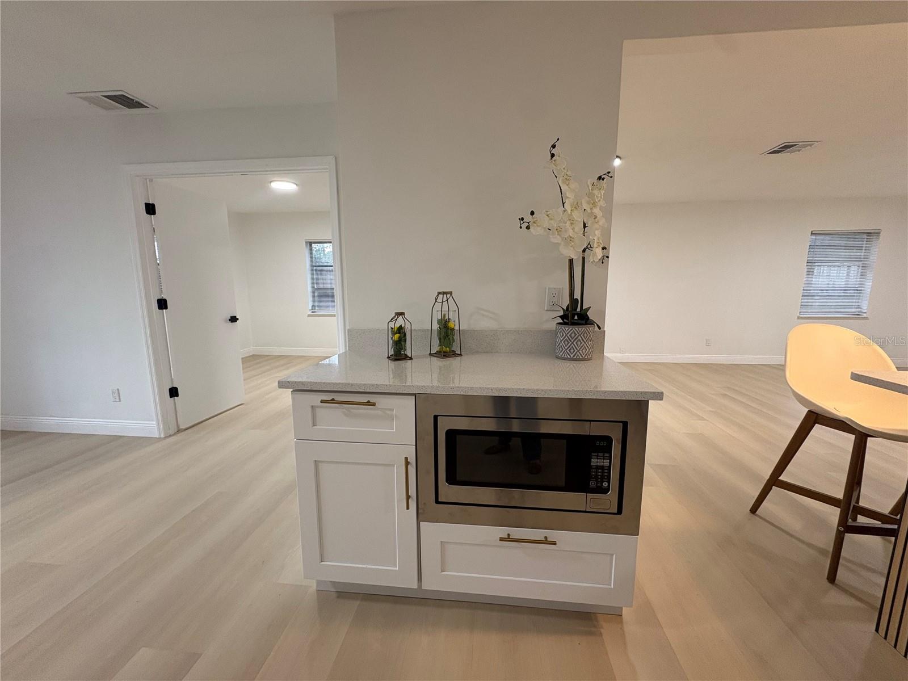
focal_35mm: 14
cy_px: 340
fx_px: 367
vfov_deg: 85.7
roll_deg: +0.4
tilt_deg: -8.2
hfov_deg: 102.1
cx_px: 454
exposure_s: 1/60
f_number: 2.2
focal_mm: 2.22
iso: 200
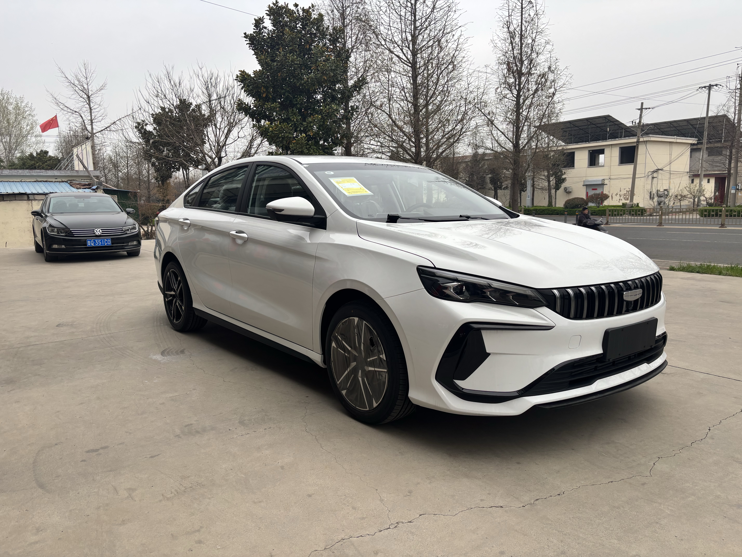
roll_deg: +0.8
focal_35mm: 26
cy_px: 278
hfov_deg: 67.3
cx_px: 371
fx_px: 557
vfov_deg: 53.1
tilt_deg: -7.7
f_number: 1.6
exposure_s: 1/121
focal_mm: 5.96
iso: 40
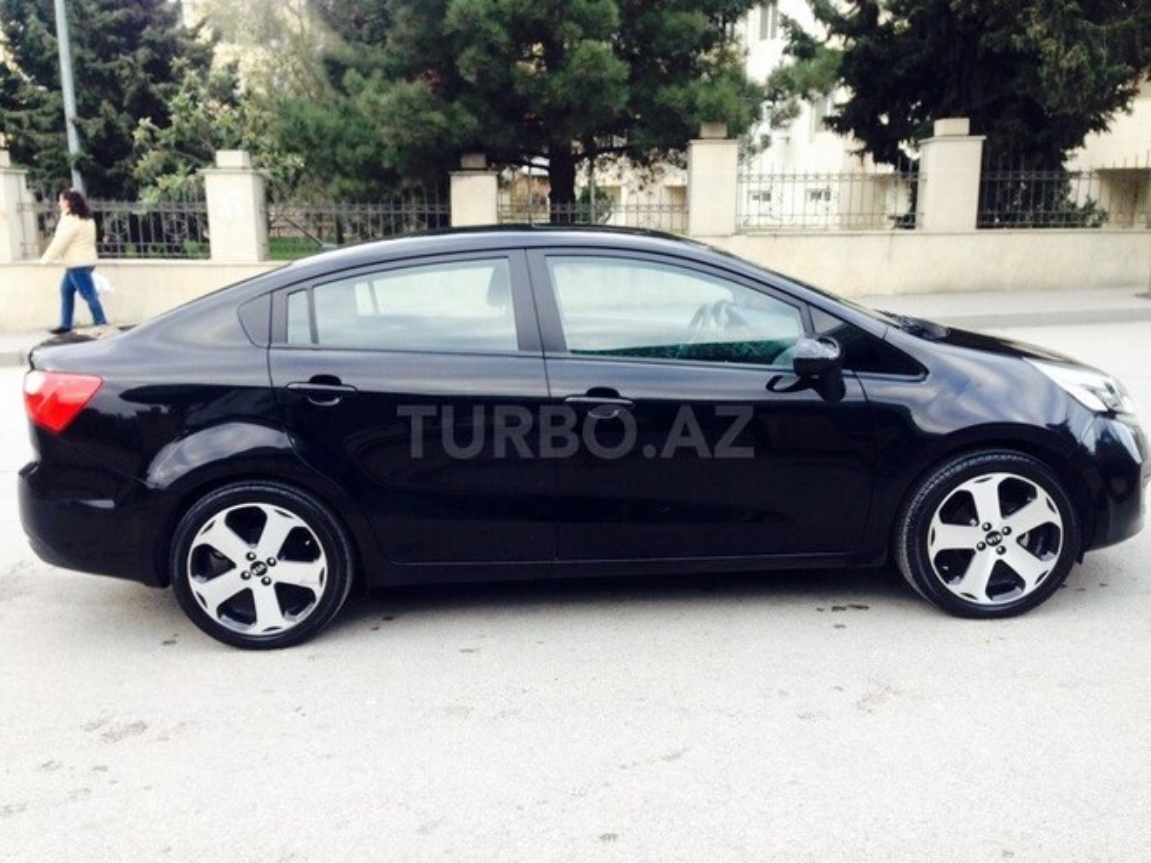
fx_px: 1097
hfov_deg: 55.4
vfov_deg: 42.9
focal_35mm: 33
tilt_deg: -11.0
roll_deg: -1.1
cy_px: 432
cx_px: 576
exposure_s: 1/60
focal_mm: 4.12
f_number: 2.4
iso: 50
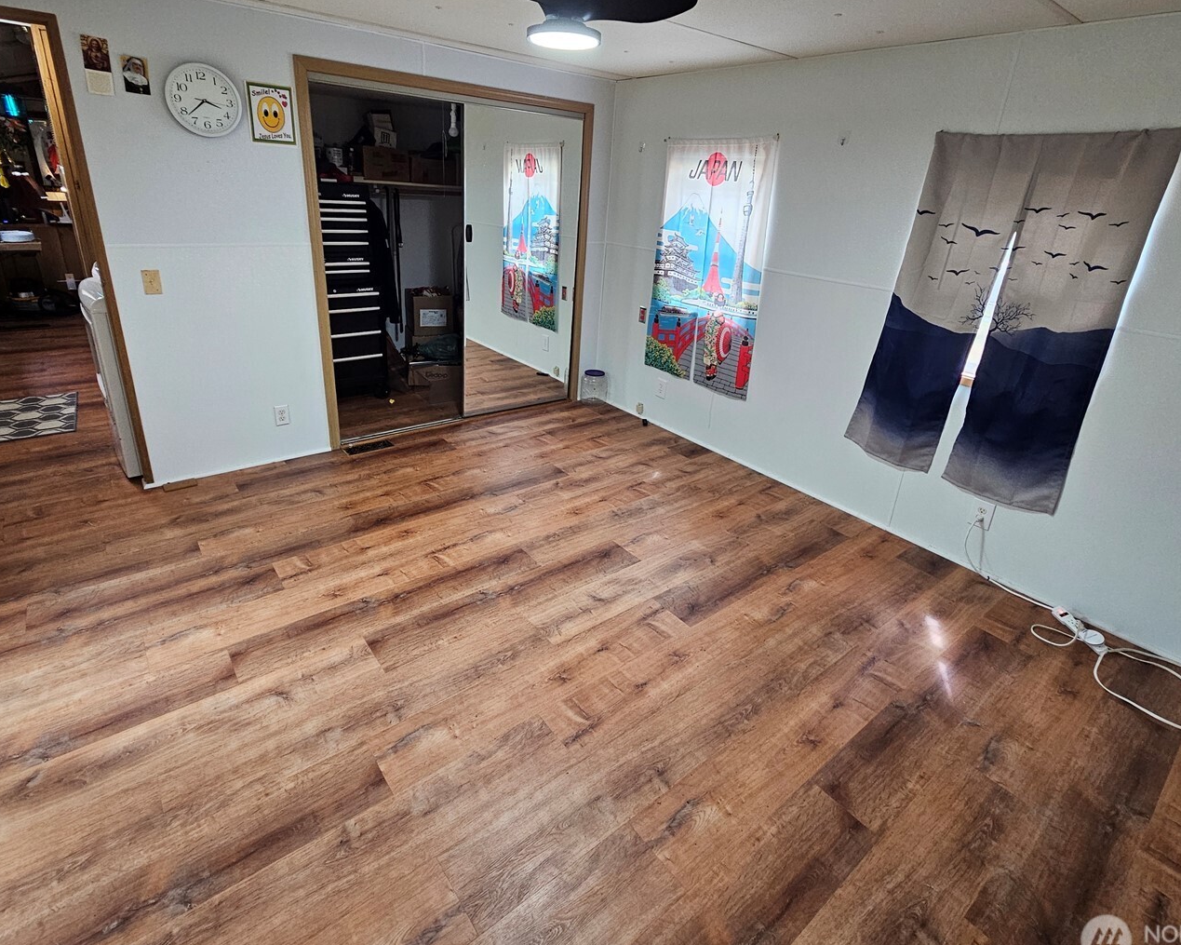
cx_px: 578
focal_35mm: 16
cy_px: 419
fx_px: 559
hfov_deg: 93.1
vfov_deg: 80.1
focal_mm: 2.2
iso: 250
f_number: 2.2
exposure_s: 1/60
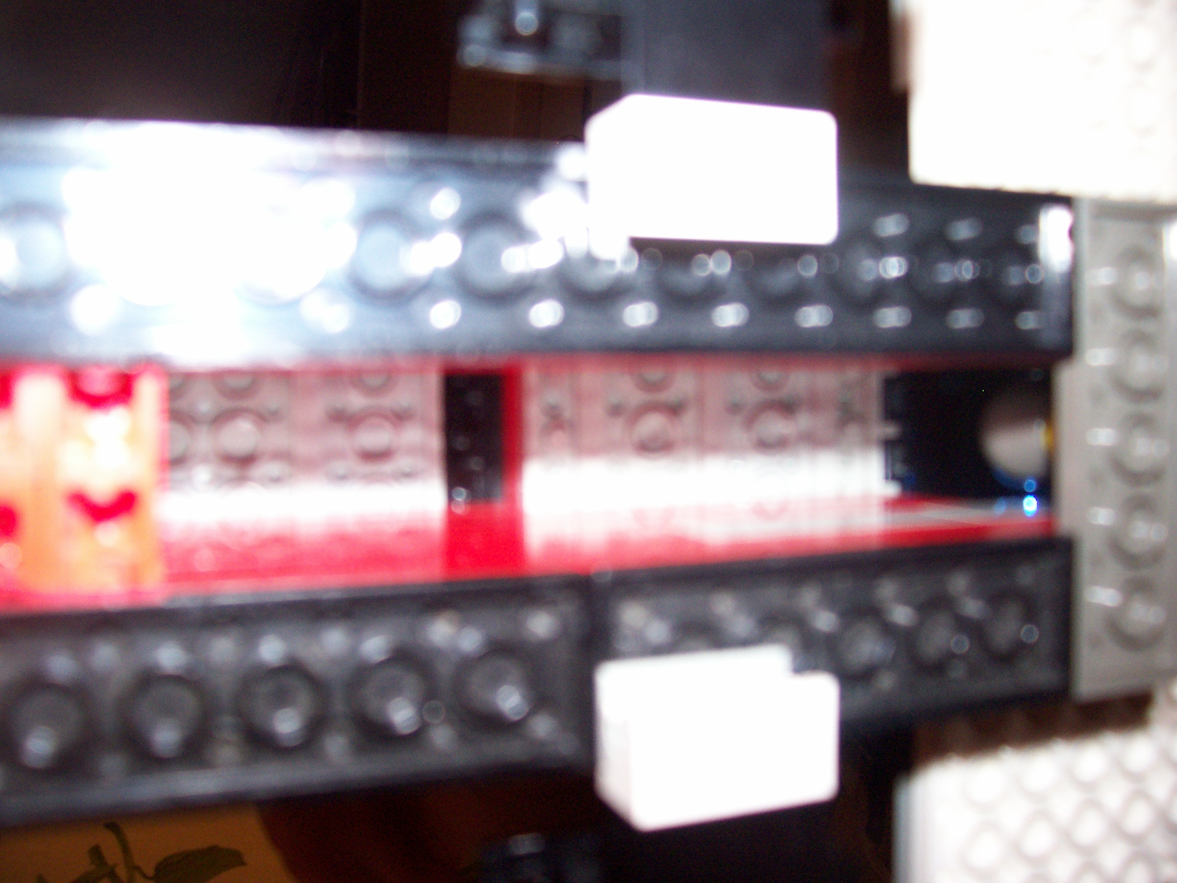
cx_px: 588
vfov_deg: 41.8
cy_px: 442
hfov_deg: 54.0
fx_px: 1156
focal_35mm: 34
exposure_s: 1/112
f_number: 2.7
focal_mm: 5.6
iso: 140
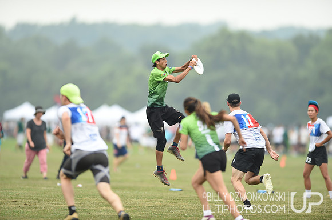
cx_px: 166
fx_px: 3684
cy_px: 110
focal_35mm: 400
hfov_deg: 5.2
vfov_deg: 3.4
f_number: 2.8
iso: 500
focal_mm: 400
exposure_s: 1/1000
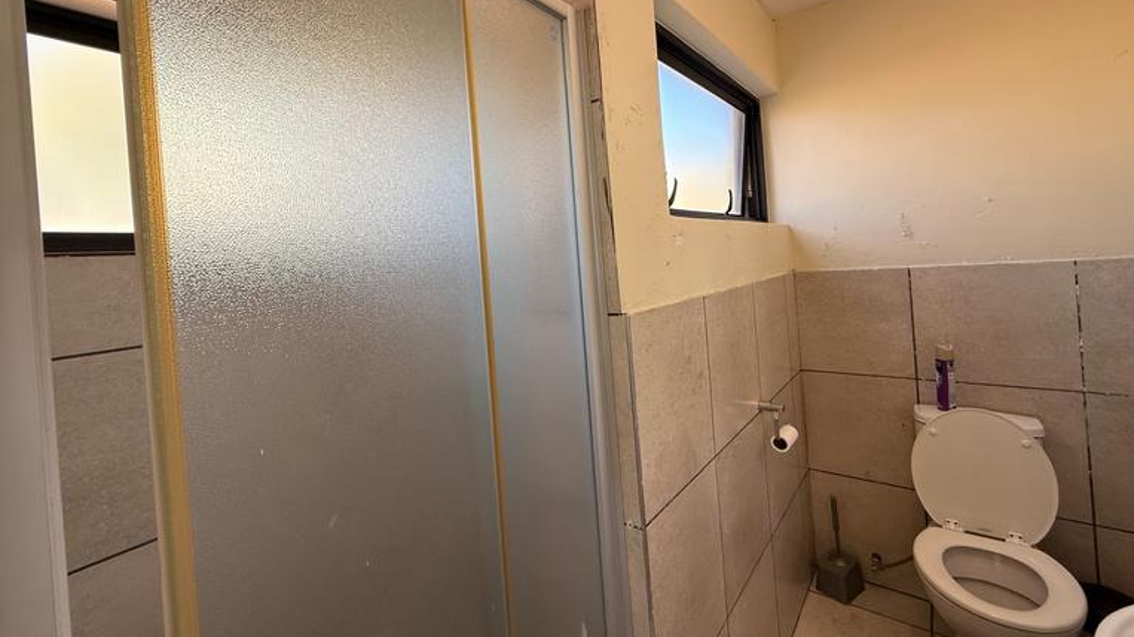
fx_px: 481
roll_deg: +3.9
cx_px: 557
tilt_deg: +0.8
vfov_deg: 66.6
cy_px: 263
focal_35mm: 16
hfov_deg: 99.4
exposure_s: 1/99
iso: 80
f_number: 2.2
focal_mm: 2.22
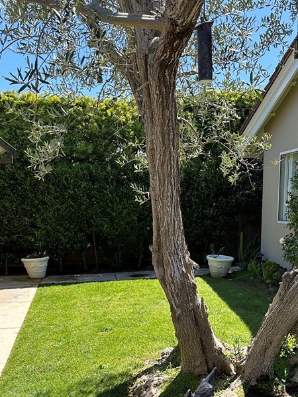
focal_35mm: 41
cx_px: 166
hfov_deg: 35.1
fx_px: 470
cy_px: 284
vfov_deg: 44.6
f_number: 1.78
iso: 80
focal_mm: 6.86
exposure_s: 1/1212
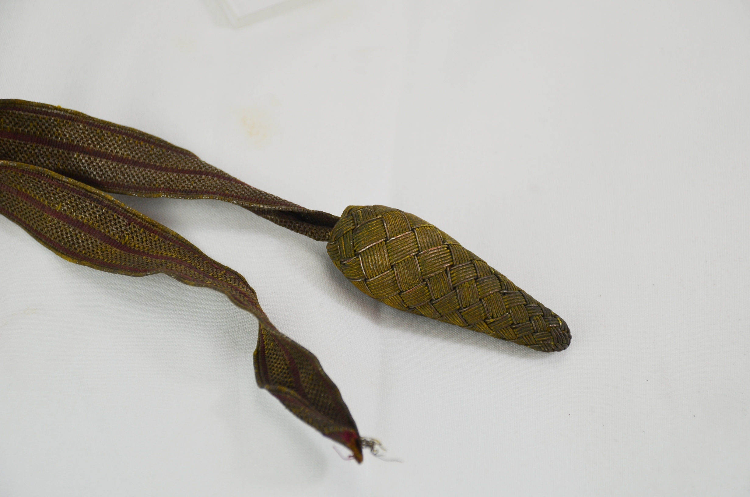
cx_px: 375
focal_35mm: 105
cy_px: 248
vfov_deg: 13.0
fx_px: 2183
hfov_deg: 19.5
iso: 400
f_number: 5.3
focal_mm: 70
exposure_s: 1/320
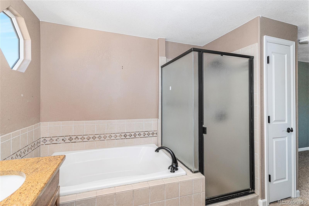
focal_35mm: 16
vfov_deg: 73.7
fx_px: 137
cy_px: 103
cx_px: 154
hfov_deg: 96.7
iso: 500
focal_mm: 16
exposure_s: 1/200
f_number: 8
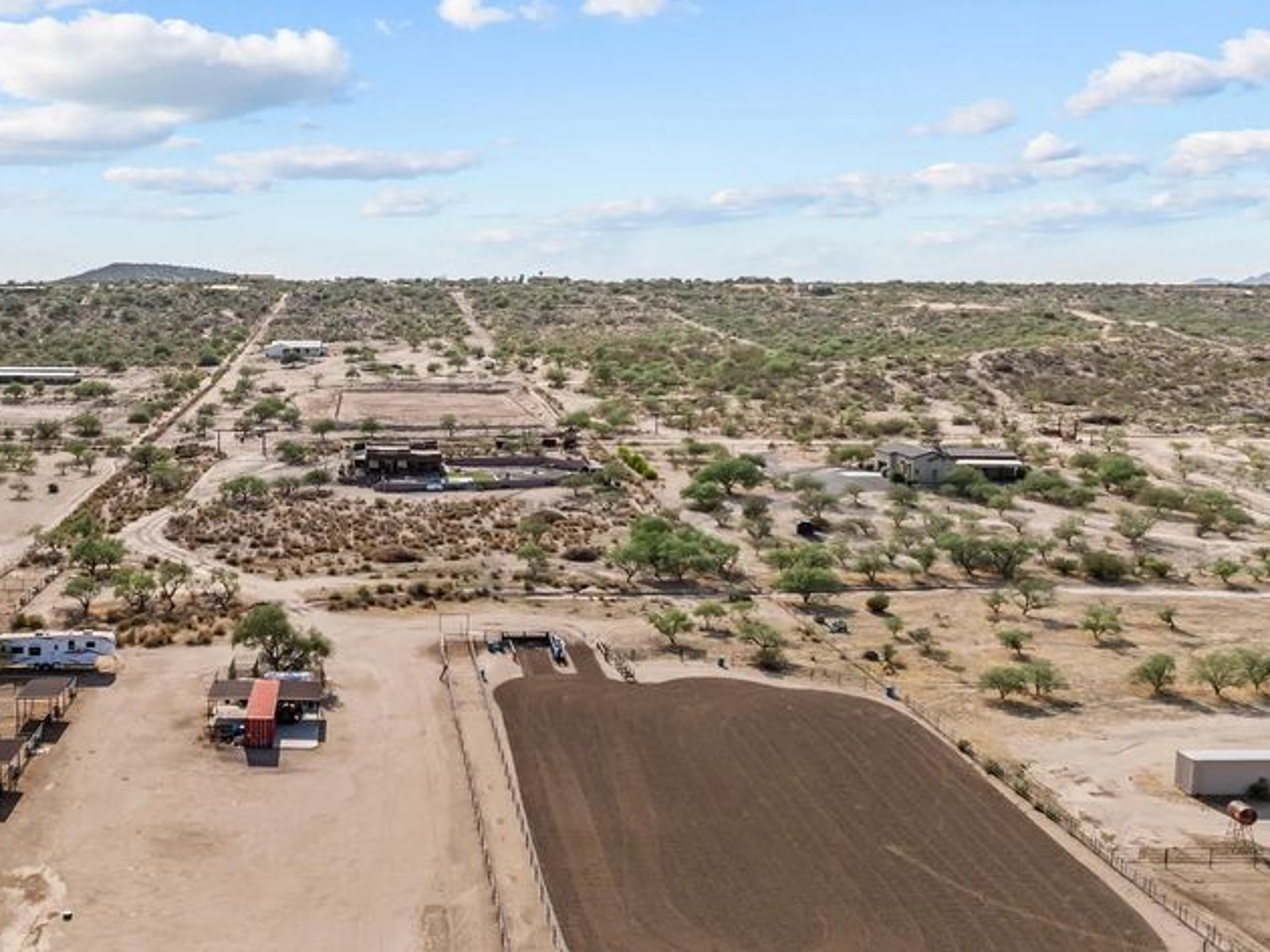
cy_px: 485
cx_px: 327
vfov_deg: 36.8
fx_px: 1430
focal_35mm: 39
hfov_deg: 46.3
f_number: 2.8
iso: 300
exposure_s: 1/120
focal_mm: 12.29
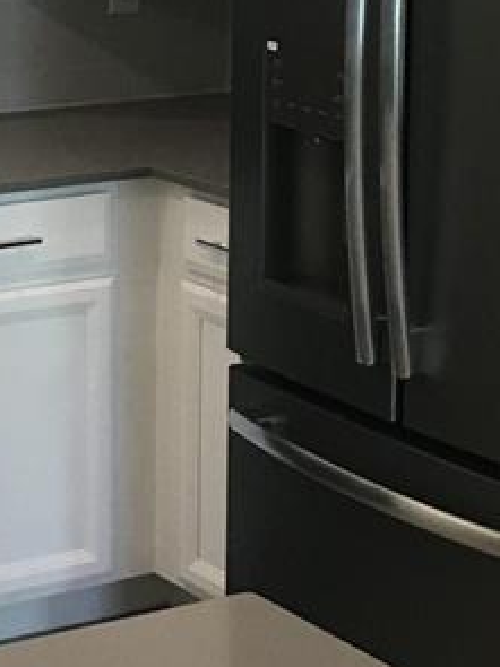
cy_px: 41
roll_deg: -0.9
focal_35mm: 118
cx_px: -93
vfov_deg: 16.4
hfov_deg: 12.3
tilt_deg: -5.5
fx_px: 2274
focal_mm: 4.15
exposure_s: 1/30
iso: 40
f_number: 2.2
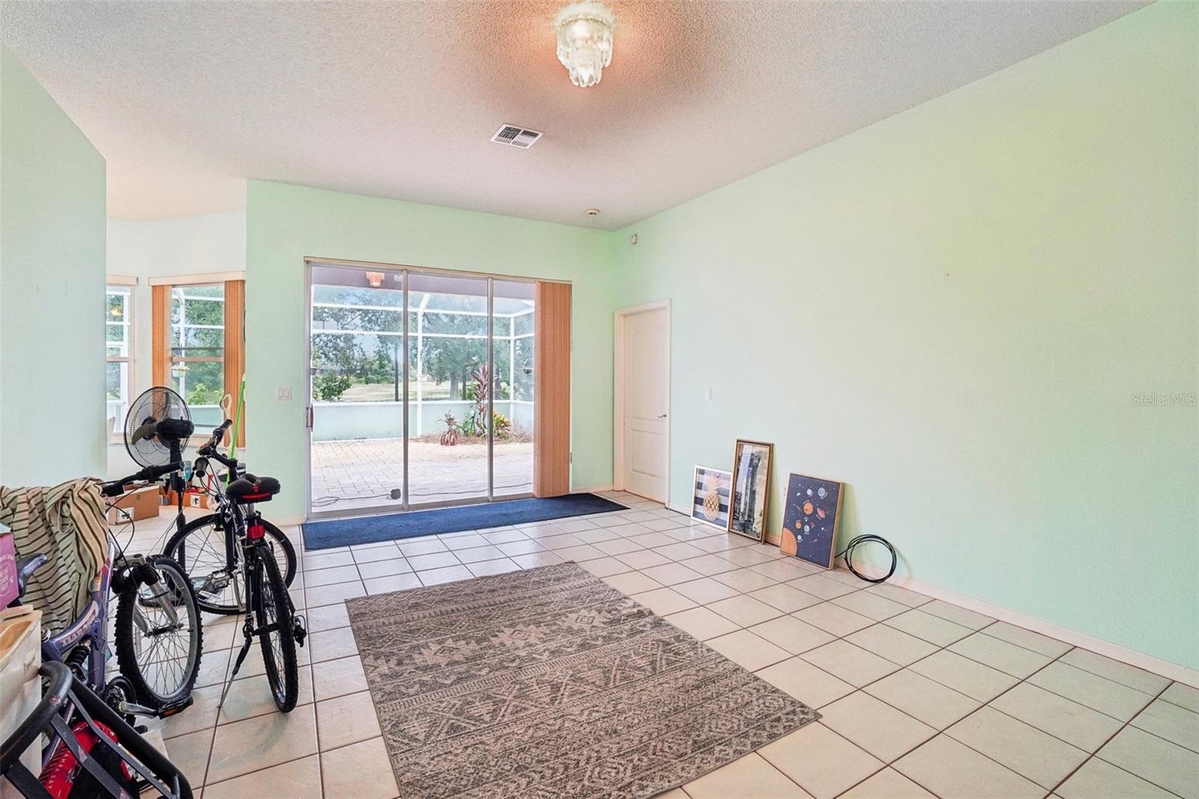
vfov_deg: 77.3
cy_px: 400
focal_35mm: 15
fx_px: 499
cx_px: 600
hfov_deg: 100.4
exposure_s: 1/10
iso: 400
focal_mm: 10
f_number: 8
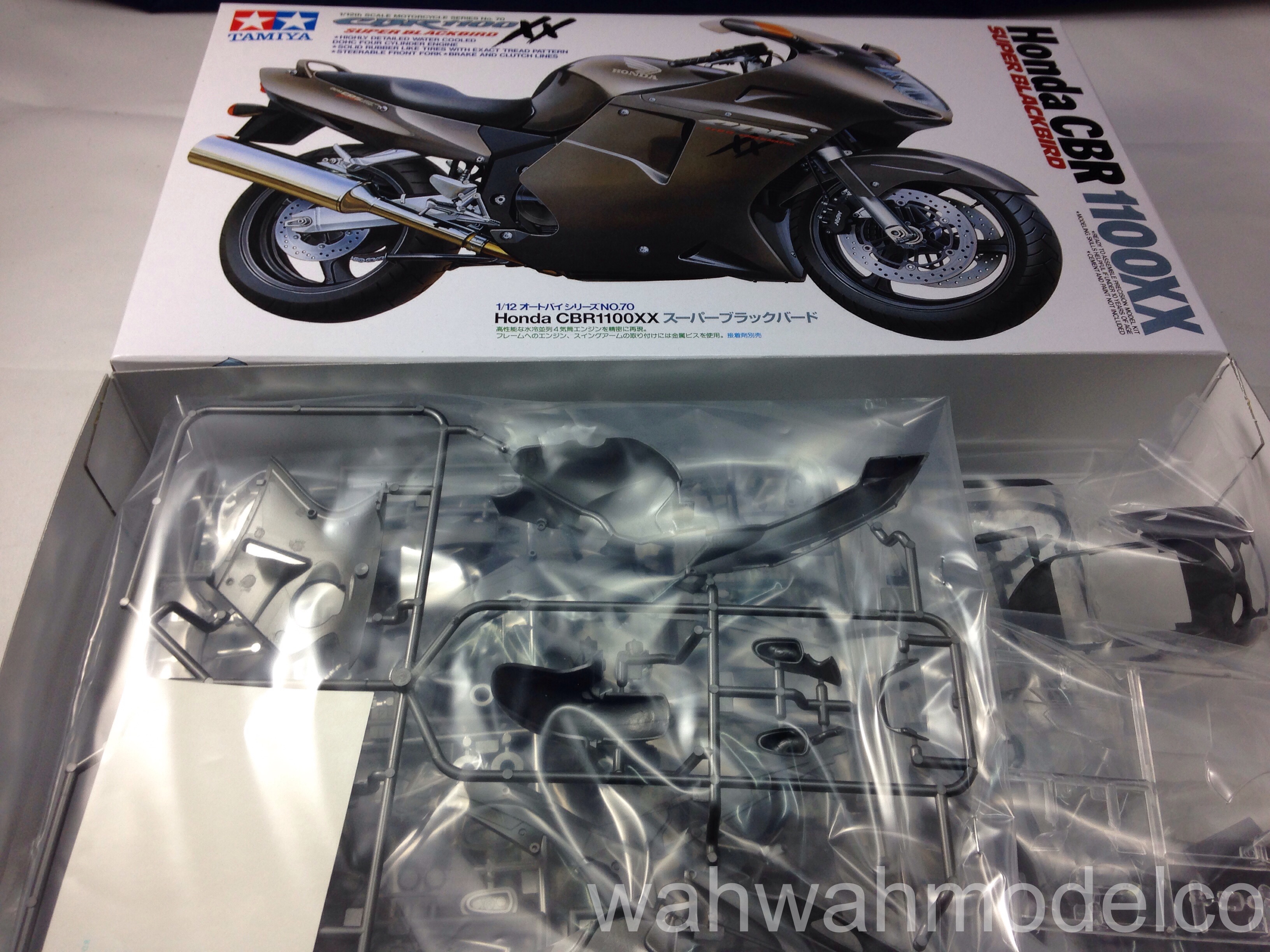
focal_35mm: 33
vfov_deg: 42.9
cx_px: 635
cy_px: 476
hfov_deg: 55.4
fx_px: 1211
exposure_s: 1/60
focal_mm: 4.12
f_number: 2.4
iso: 50
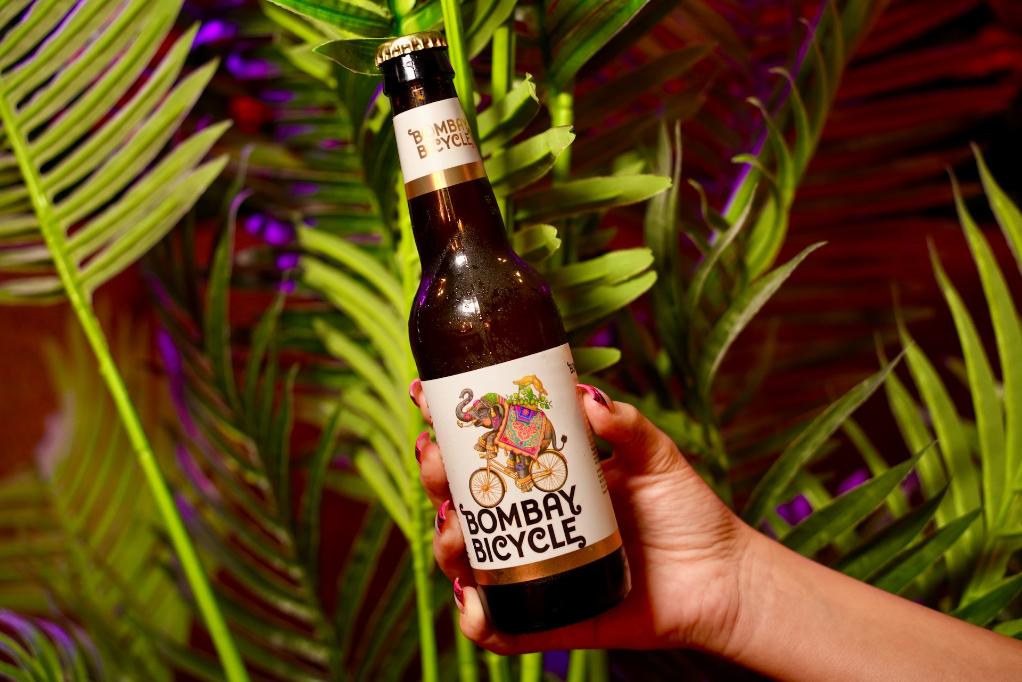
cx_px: 511
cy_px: 341
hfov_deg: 38.9
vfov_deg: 26.5
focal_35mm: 51
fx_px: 1448
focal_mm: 51
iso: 1600
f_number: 3.5
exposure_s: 1/60
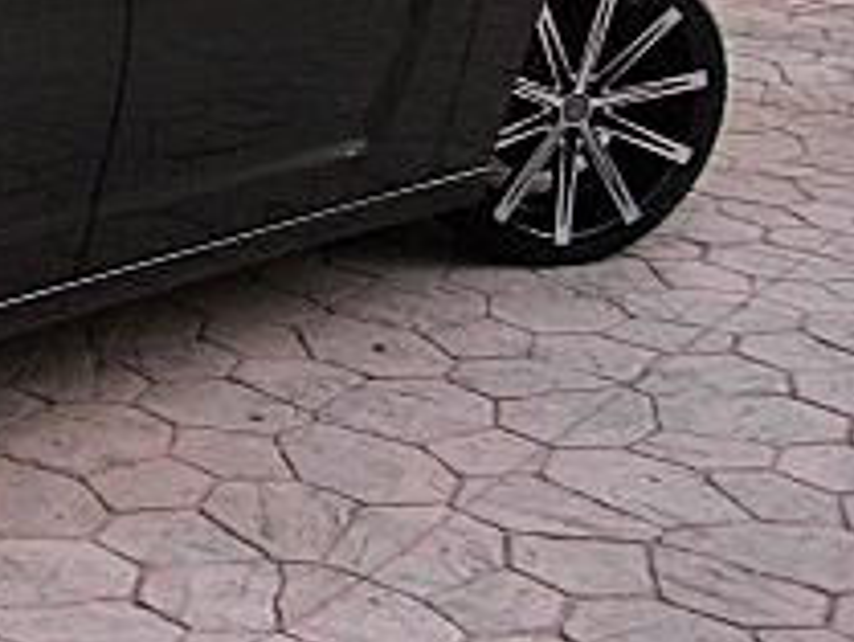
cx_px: -417
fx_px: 2715
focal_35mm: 110
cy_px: 192
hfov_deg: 16.4
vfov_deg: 13.4
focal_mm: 6.3
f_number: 2.8
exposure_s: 1/100
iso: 100
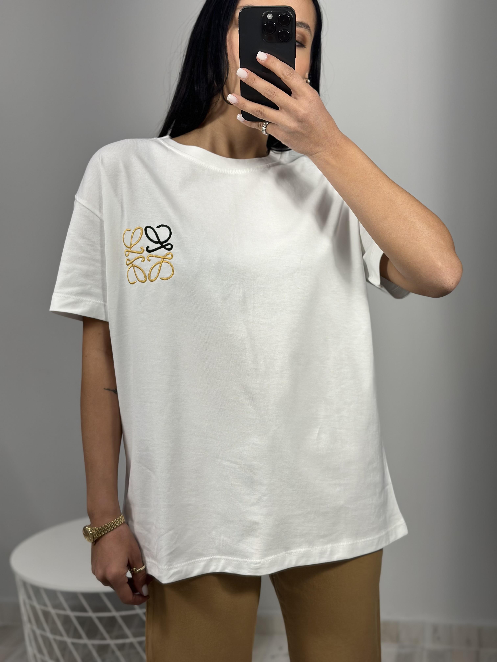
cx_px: 248
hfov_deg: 30.3
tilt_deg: -30.2
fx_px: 919
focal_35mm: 48
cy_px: 331
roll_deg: +2.8
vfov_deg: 39.7
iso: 64
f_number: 1.78
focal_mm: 6.86
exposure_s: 1/137
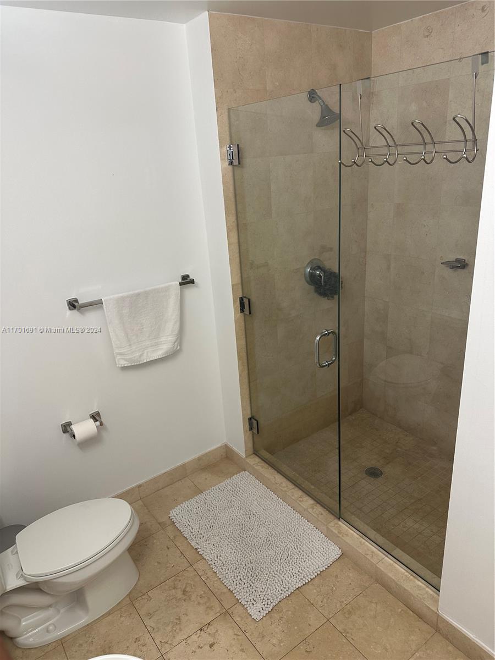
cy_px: 330
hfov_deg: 56.8
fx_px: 458
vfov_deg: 71.6
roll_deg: +4.2
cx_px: 248
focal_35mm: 24
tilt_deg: -21.0
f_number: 1.78
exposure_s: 1/120
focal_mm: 6.86
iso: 125
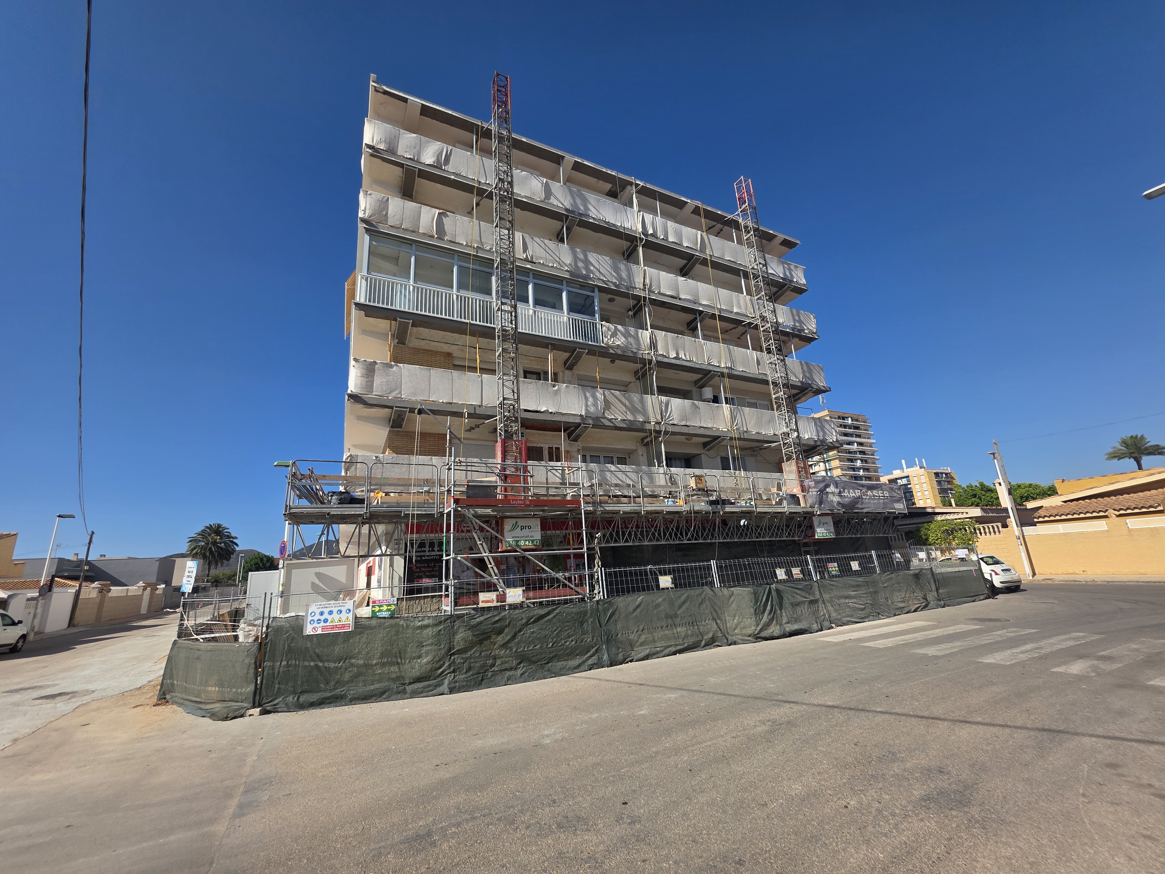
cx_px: 582
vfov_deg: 89.9
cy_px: 437
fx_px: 438
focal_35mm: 13
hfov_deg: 106.2
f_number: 1.9
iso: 40
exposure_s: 1/2820
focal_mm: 2.2
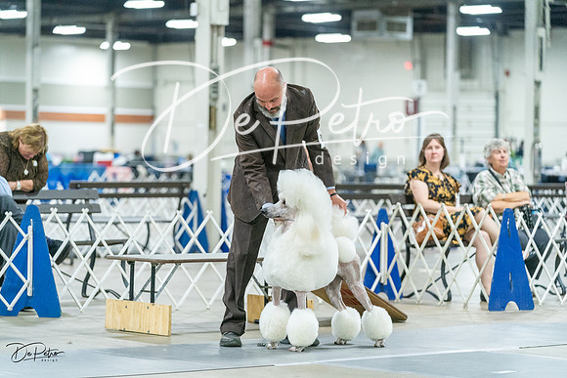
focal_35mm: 134
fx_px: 2111
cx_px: 284
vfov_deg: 10.2
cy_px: 189
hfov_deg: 15.3
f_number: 3.2
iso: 6400
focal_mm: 134
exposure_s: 1/200
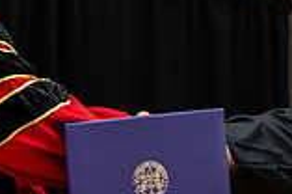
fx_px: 2639
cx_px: 242
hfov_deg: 6.3
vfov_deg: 4.2
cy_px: 77
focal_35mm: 326
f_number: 3.5
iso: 1600
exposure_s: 1/200
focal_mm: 88
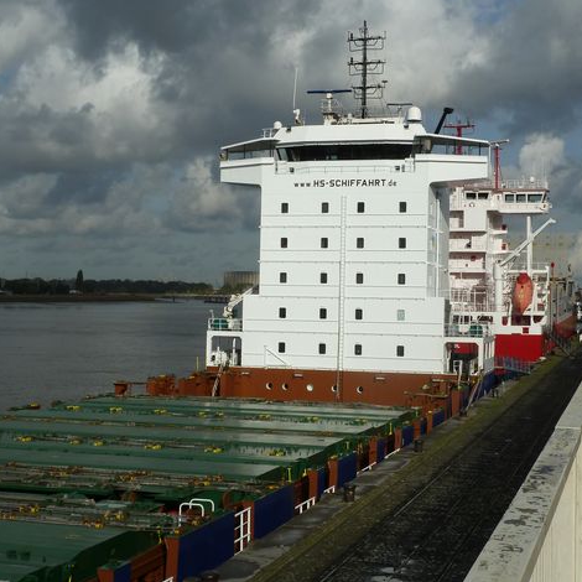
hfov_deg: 32.1
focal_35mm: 53
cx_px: 353
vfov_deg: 32.2
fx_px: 1008
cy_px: 287
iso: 80
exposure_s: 1/800
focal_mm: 7.3
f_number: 5.6
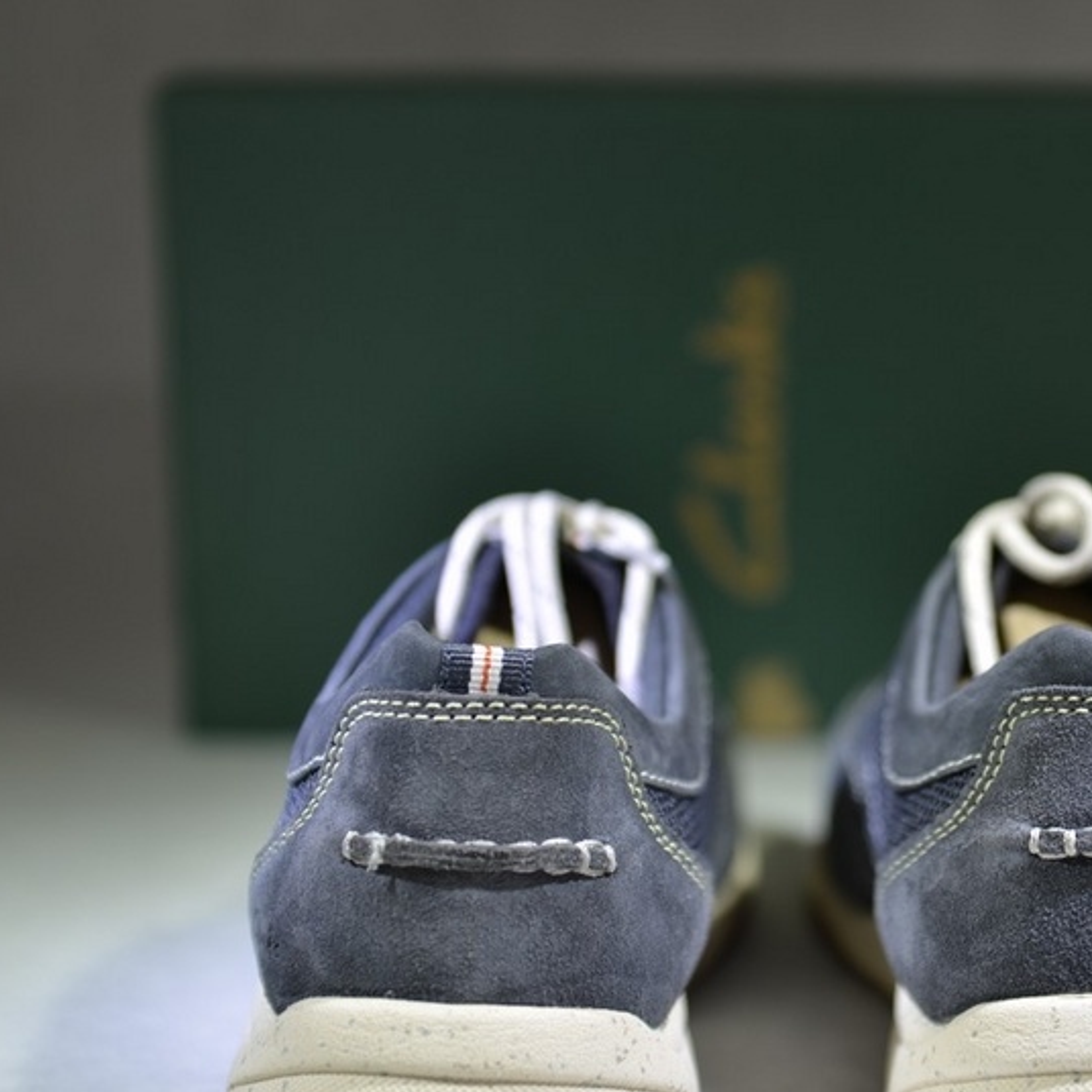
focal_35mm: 78
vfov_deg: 22.2
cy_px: 614
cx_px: 821
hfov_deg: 22.0
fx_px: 2784
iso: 100
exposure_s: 1/60
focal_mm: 48
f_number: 2.8
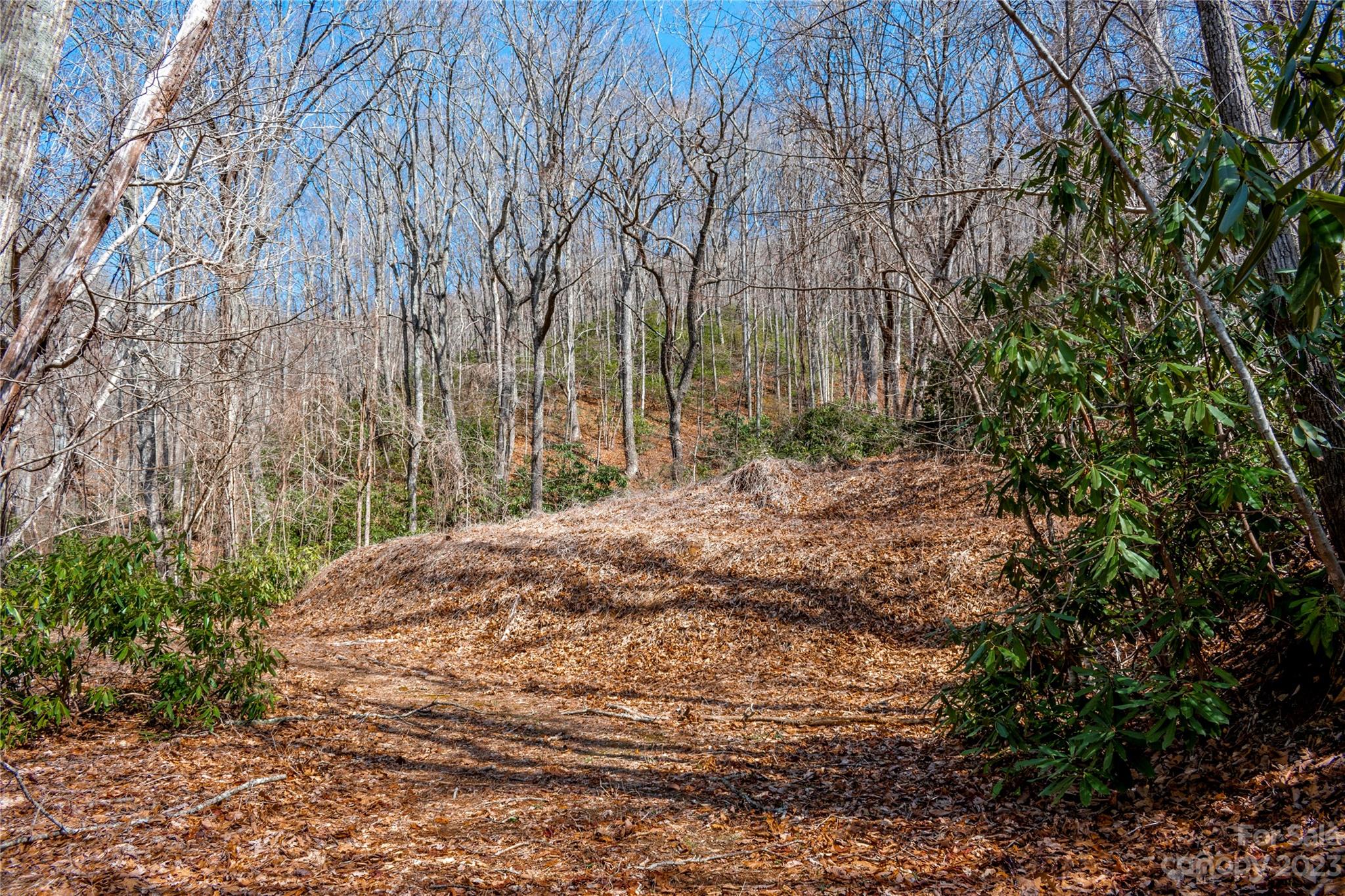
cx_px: 672
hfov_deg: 67.4
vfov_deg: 47.9
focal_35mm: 27
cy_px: 448
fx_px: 1009
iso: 200
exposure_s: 1/250
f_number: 7.1
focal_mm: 18
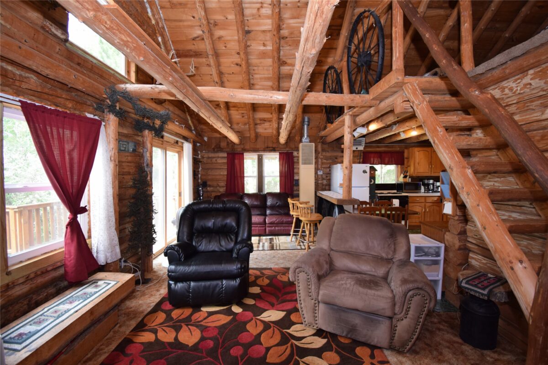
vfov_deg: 77.3
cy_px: 182
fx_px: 228
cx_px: 274
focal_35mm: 15
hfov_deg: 100.4
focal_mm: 10
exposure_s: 1/60
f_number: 4.5
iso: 500
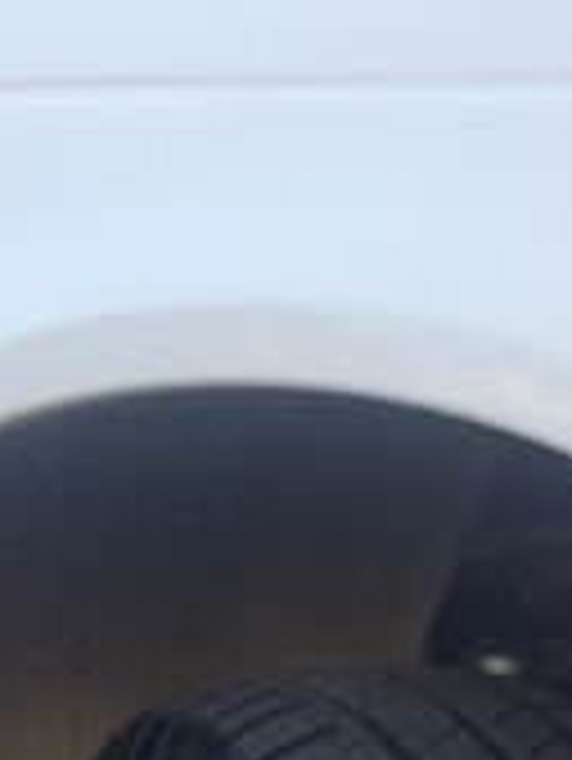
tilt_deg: -8.6
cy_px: 890
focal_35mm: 85
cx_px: 649
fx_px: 1870
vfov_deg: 21.5
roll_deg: -3.3
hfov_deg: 16.8
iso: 32
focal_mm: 4.15
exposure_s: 1/370
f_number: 2.2
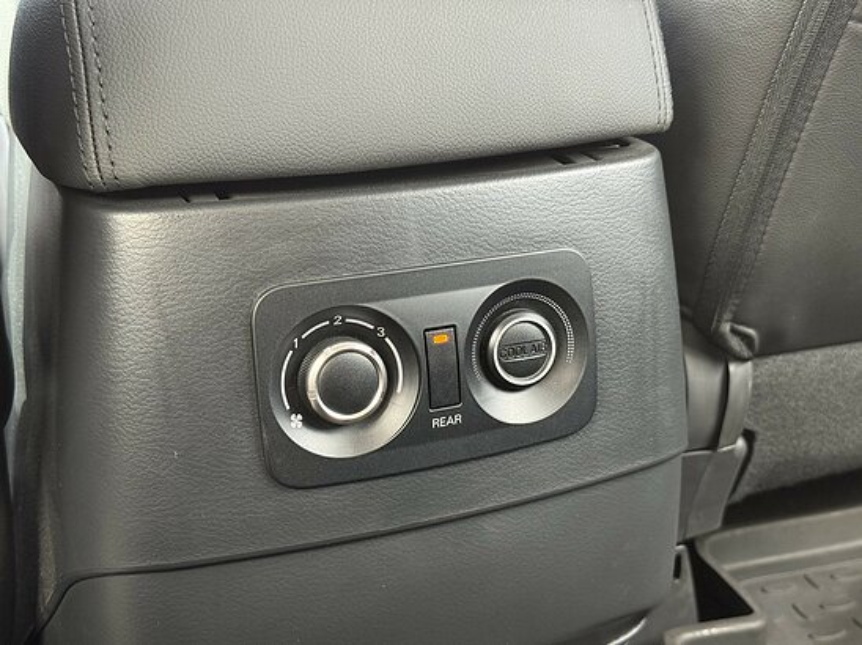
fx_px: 1194
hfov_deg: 39.7
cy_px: 322
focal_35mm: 48
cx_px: 431
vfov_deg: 30.2
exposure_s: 1/60
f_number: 1.78
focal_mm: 6.76
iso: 125
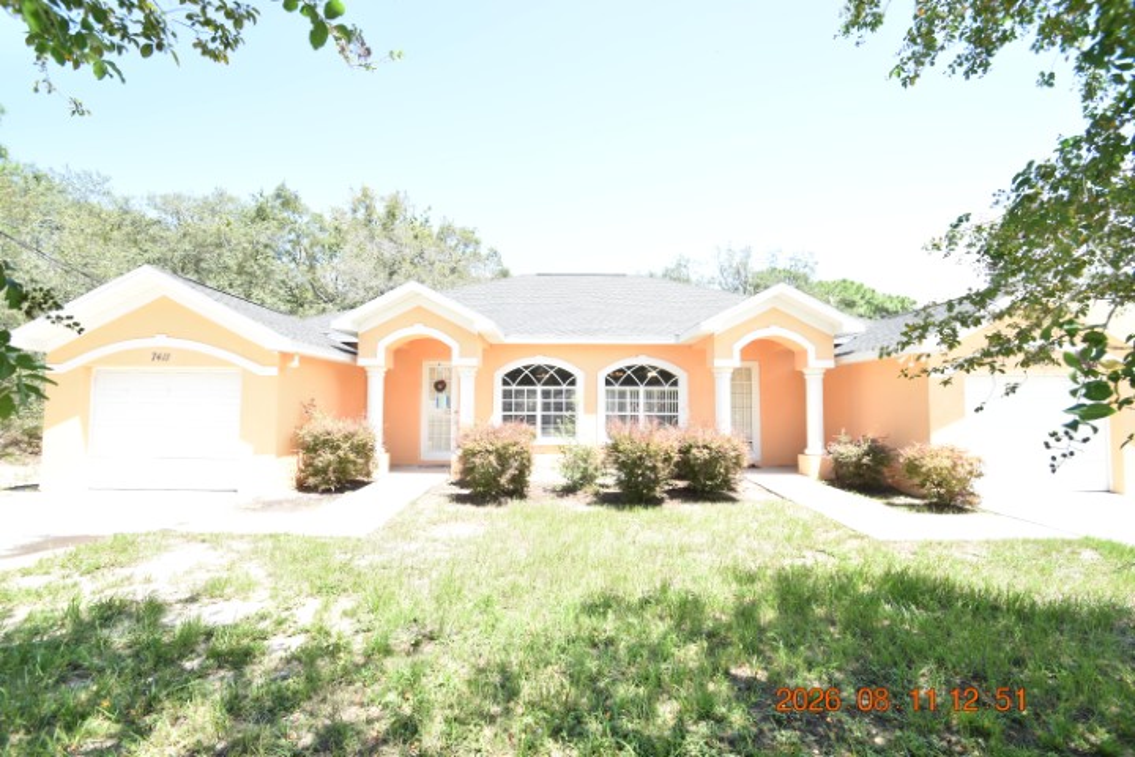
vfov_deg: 77.3
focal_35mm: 15
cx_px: 568
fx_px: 473
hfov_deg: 100.4
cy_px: 378
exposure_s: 1/250
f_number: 8
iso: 360
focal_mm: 10
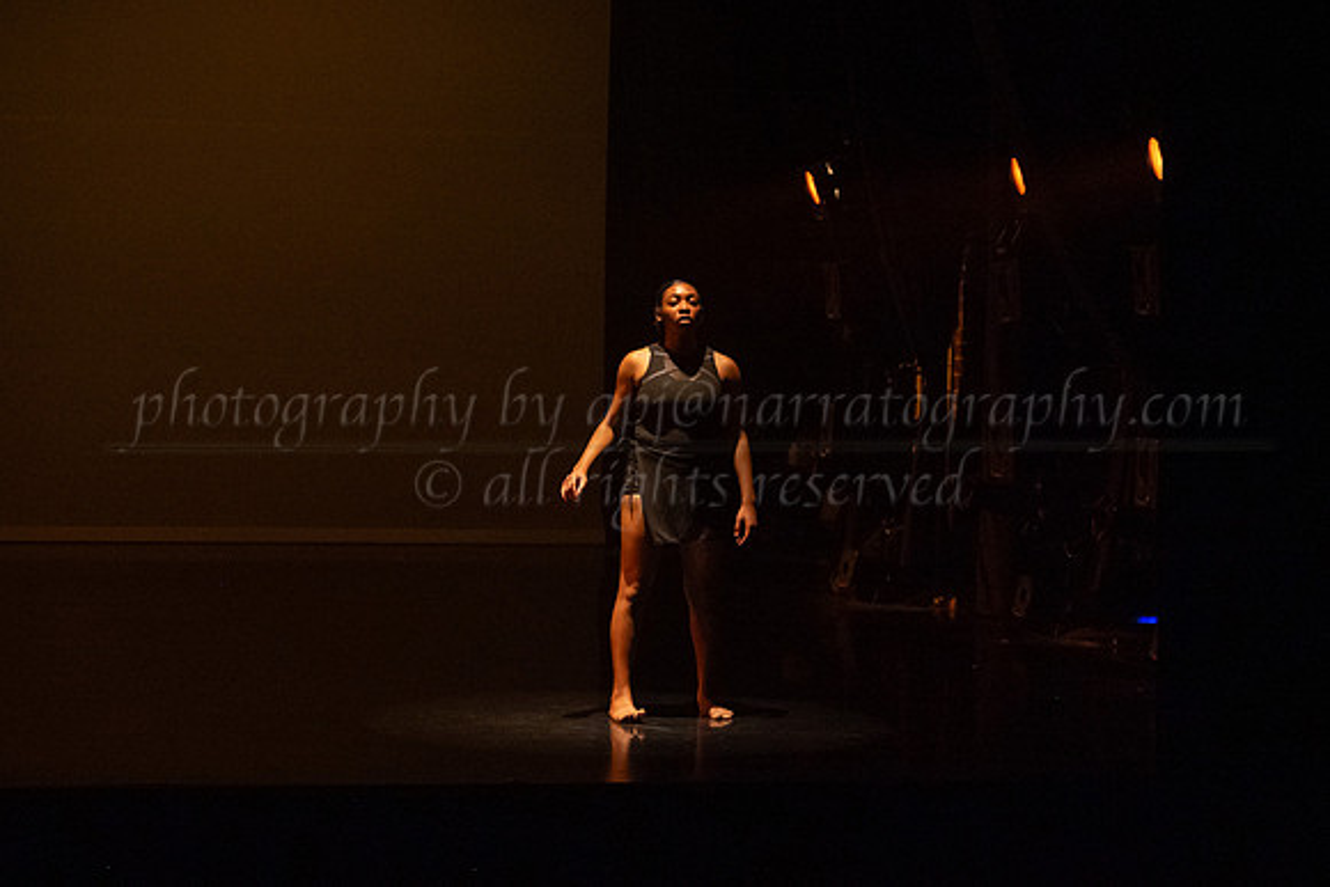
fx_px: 3374
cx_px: 691
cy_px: 470
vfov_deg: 15.0
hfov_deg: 22.3
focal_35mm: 91
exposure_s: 1/320
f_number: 3.2
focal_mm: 71
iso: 4000
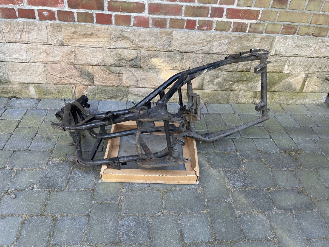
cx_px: 164
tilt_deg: -34.2
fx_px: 247
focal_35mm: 26
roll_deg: -4.5
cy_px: 124
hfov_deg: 67.3
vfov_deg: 53.1
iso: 32
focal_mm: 4.2
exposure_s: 1/121
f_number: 1.6
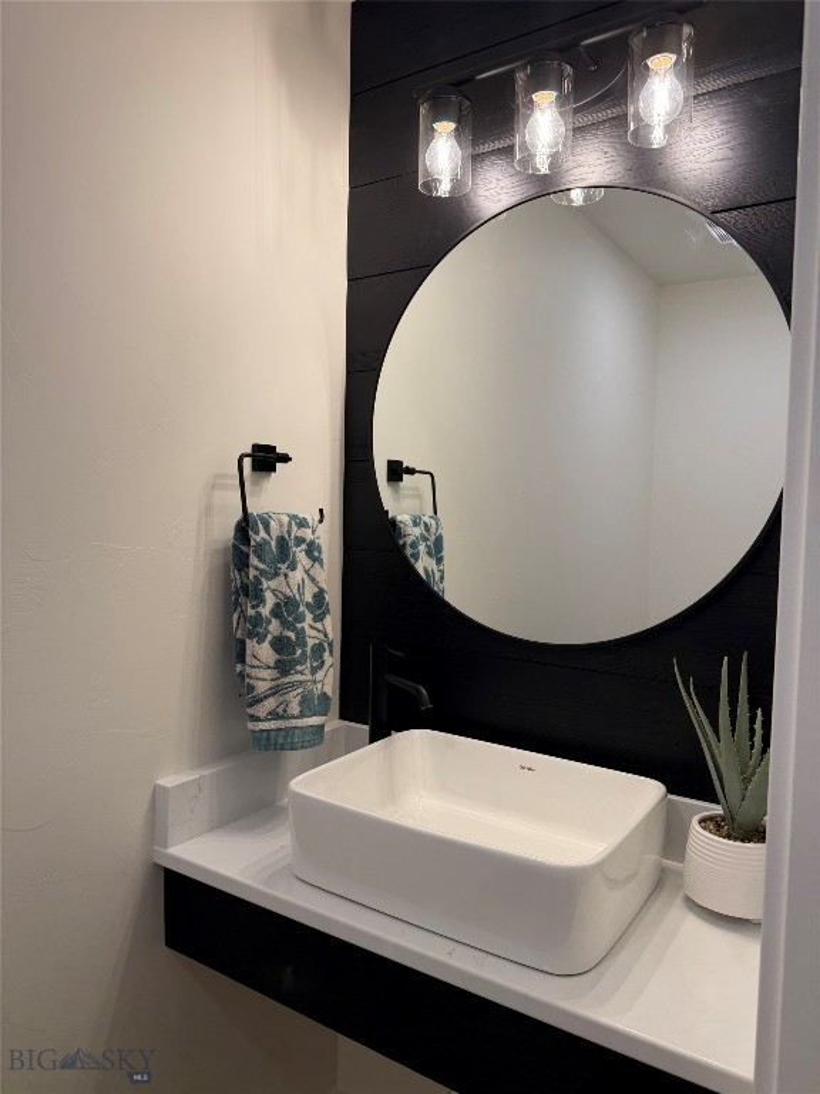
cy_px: 547
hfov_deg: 56.8
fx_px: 758
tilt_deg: -4.0
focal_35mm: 24
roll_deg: -0.3
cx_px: 410
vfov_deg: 71.6
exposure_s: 1/130
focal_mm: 6.76
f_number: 1.78
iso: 50
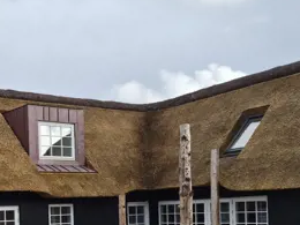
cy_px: 215
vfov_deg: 26.3
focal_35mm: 53
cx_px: 37
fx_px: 459
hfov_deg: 34.4
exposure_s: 1/3128
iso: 80
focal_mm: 5.4
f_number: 1.8
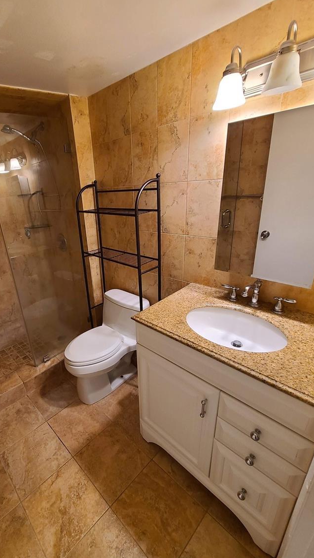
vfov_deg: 103.0
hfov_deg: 68.5
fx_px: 222
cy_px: 284
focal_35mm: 15
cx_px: 104
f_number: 2.2
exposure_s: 1/40
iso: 400
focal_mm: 2.2
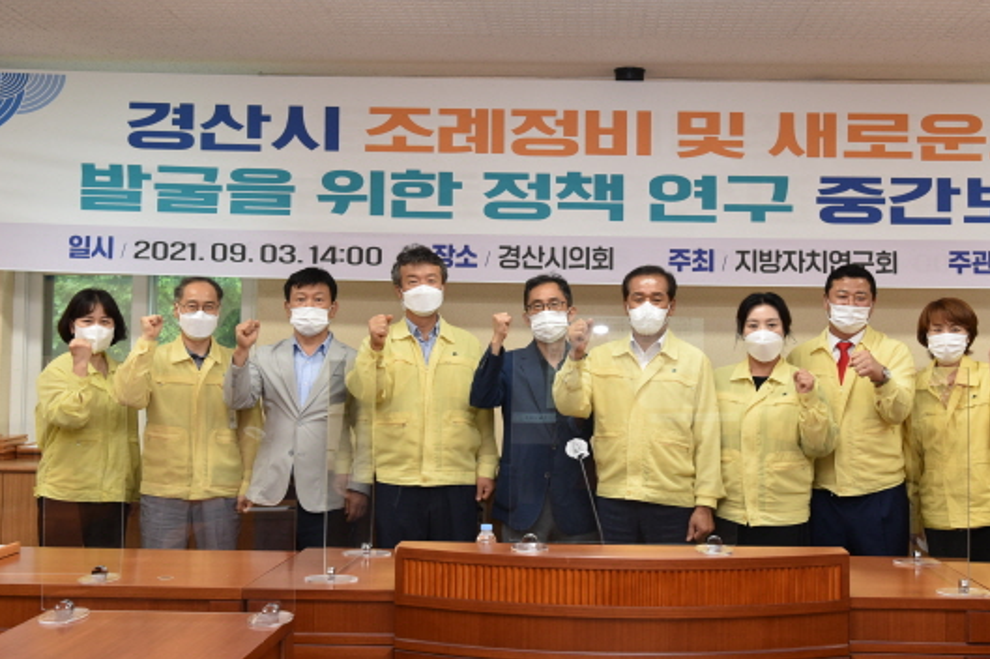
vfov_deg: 29.8
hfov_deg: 43.5
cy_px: 311
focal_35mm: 45
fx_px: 1237
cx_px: 578
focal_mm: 34
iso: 800
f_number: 5
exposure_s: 1/100
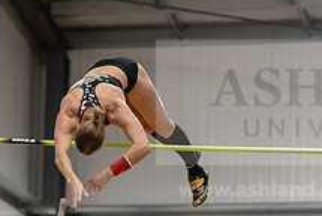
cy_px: 221
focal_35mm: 323
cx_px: 111
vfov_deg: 4.3
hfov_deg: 6.4
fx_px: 2893
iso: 6400
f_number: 2.8
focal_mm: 120
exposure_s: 1/1000
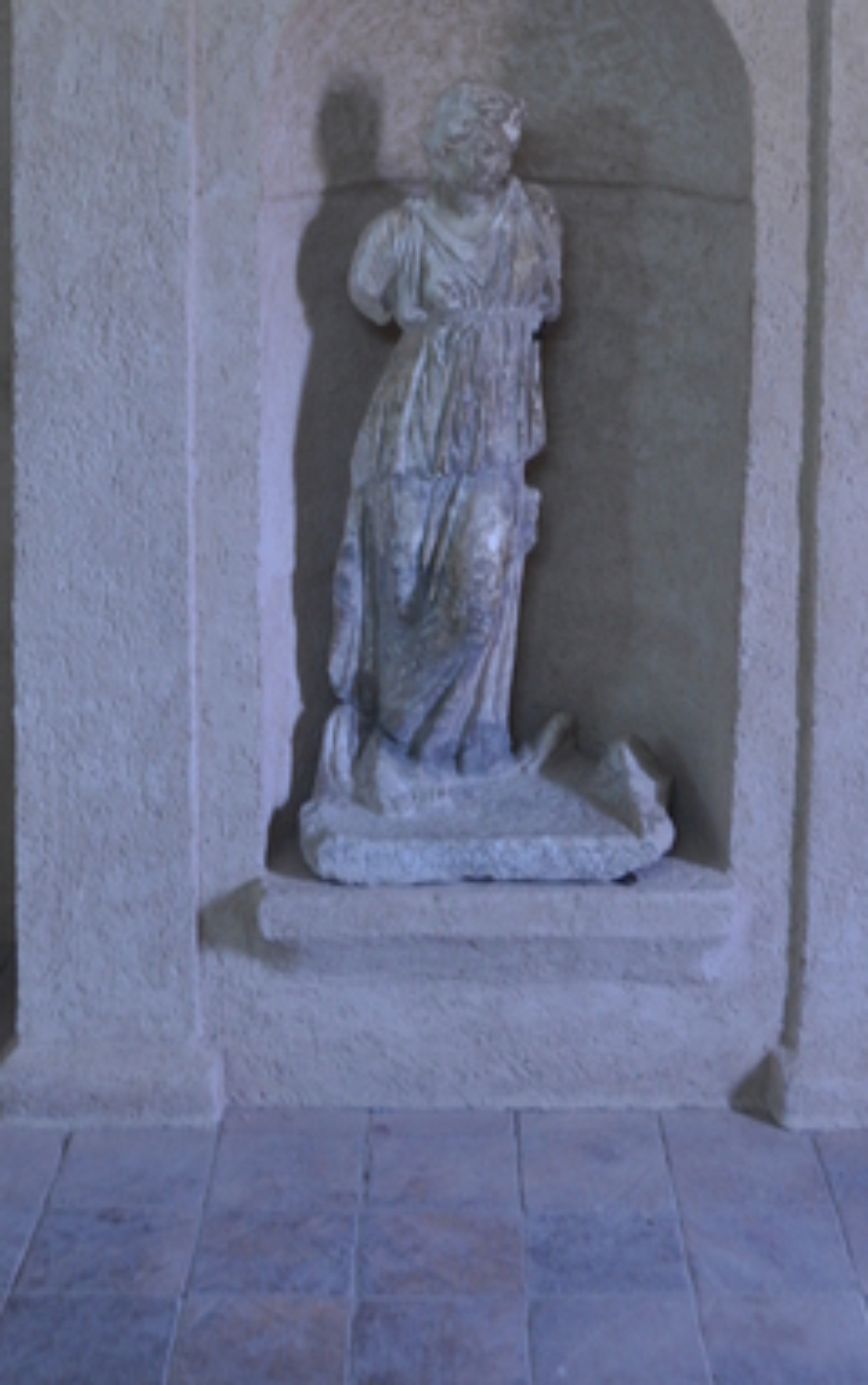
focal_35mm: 58
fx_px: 2191
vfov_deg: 33.7
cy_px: 213
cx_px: 490
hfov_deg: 22.4
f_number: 3.8
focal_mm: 22
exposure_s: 1/20
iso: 400
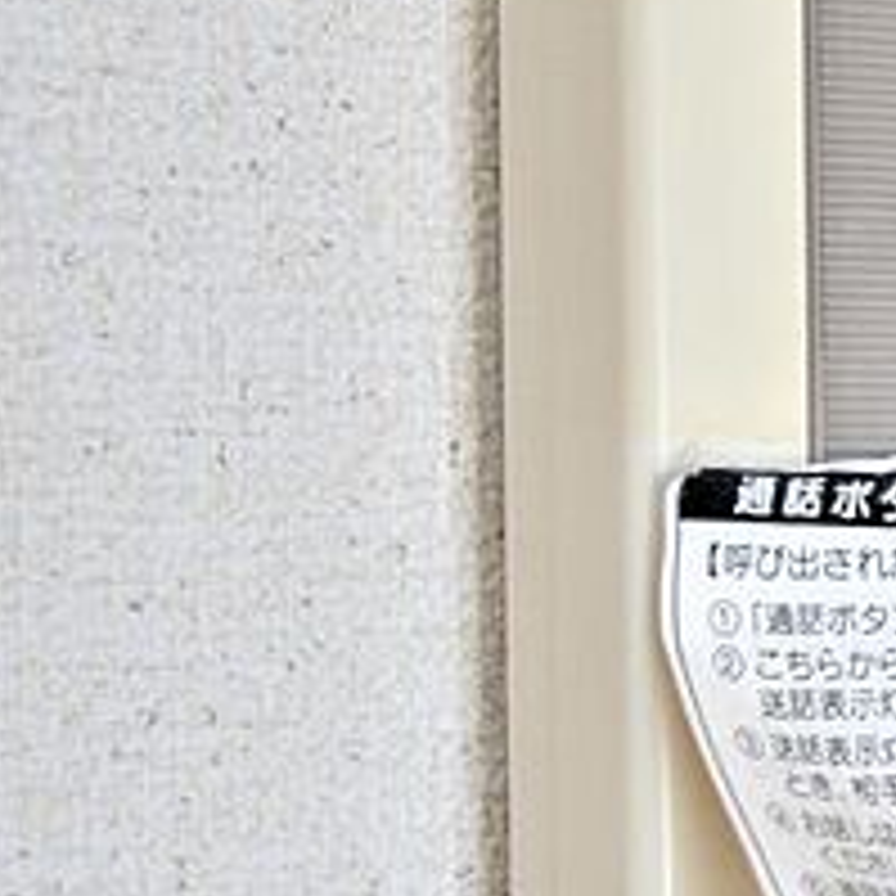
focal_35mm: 82
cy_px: 601
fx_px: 2401
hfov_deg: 20.2
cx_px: 973
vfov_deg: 21.1
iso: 100
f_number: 4.5
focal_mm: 20
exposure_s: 1/40
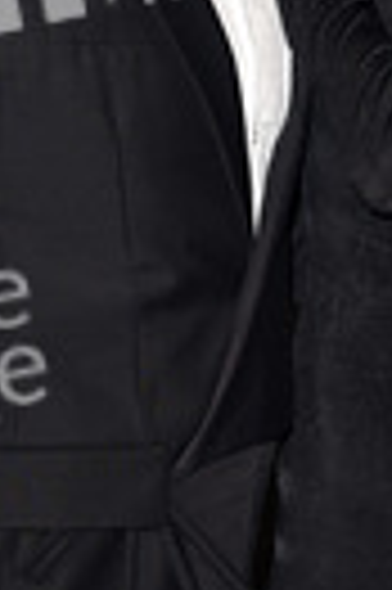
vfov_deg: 6.7
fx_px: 5011
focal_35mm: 306
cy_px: 153
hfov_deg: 4.5
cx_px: 306
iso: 320
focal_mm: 100
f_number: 5
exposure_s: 1/200
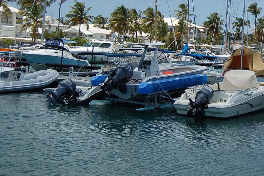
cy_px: 18
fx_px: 521
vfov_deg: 18.8
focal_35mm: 71
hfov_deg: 27.3
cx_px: 243
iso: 200
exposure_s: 1/2000
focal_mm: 23
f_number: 7.1
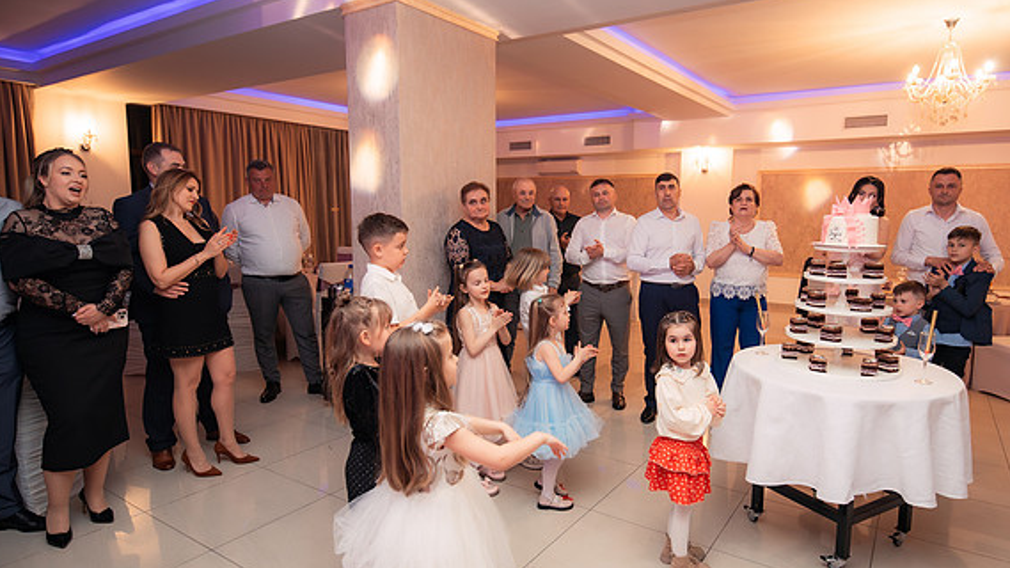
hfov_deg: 81.0
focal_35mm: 22
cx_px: 546
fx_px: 589
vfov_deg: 51.5
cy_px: 291
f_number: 2.8
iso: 1600
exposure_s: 1/200
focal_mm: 19
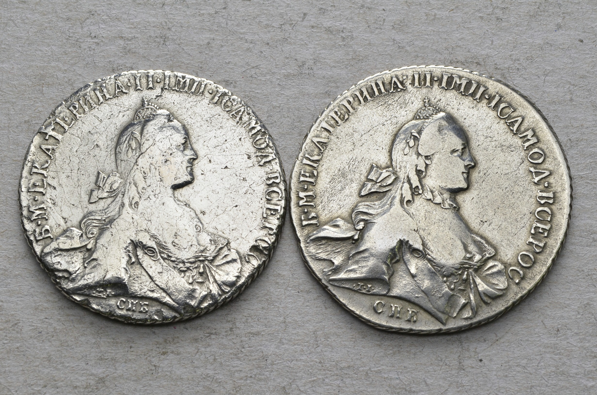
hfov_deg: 26.0
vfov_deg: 17.4
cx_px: 298
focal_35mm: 78
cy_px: 198
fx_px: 1291
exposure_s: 1/250
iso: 400
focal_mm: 52
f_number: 14
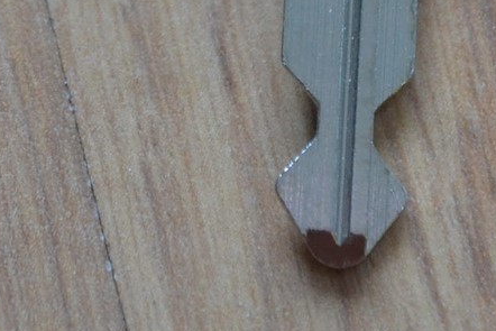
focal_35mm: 217
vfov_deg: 6.2
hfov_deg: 9.5
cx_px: 113
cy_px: -251
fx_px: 2991
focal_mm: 40
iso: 1600
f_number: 5.3
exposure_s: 1/15
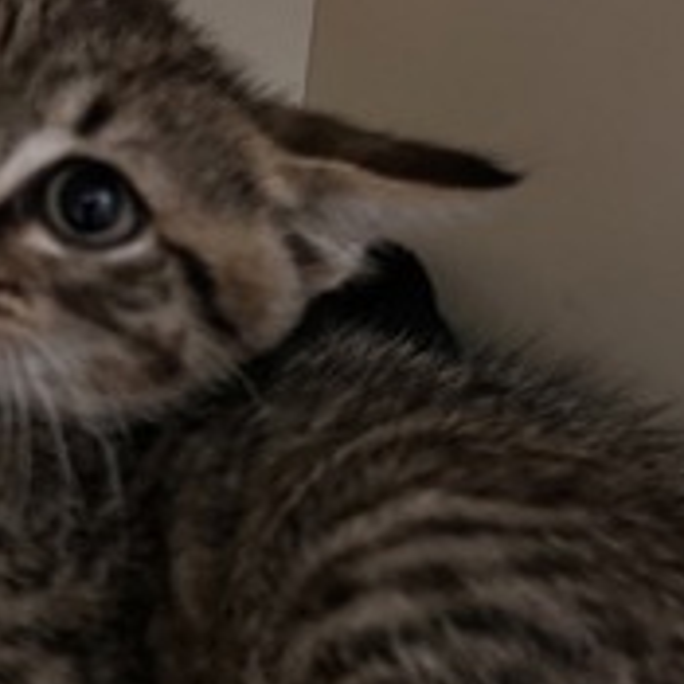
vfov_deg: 30.7
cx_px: 233
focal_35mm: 55
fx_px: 1230
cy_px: 492
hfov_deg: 30.9
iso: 1000
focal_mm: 5.7
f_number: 1.5
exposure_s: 1/30
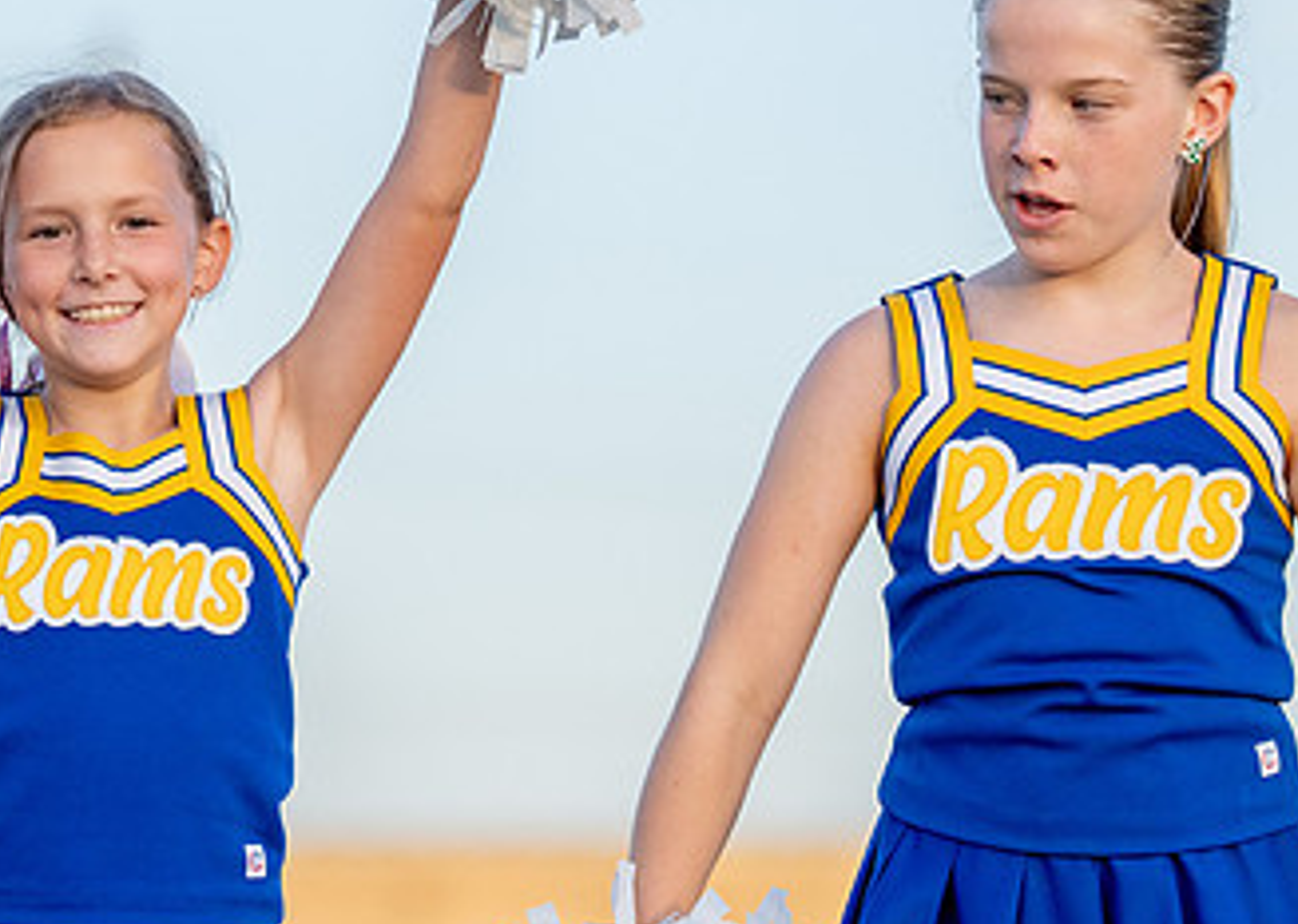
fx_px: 12339
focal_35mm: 335
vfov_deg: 4.3
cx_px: 229
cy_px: 570
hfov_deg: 6.0
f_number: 2.8
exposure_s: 1/2500
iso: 500
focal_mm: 137
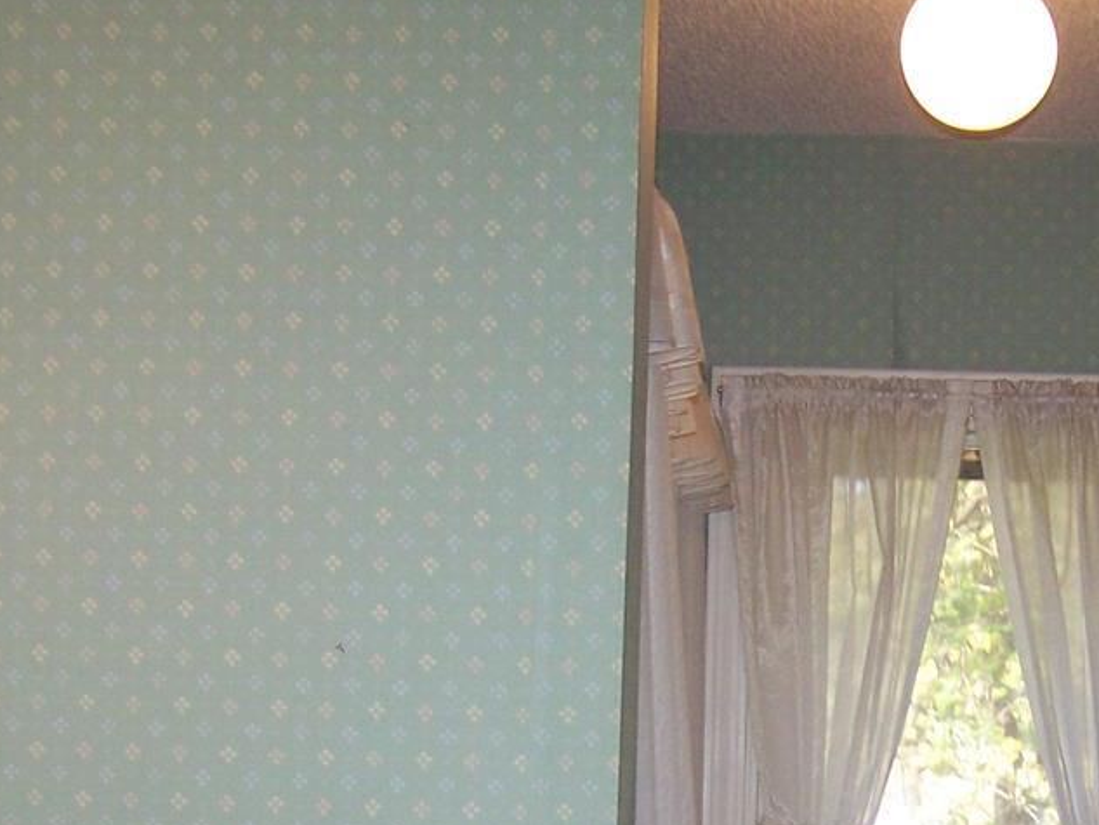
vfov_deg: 15.0
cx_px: 905
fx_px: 3048
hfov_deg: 20.2
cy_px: 945
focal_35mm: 96
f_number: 2.8
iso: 80
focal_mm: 6.3
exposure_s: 1/60
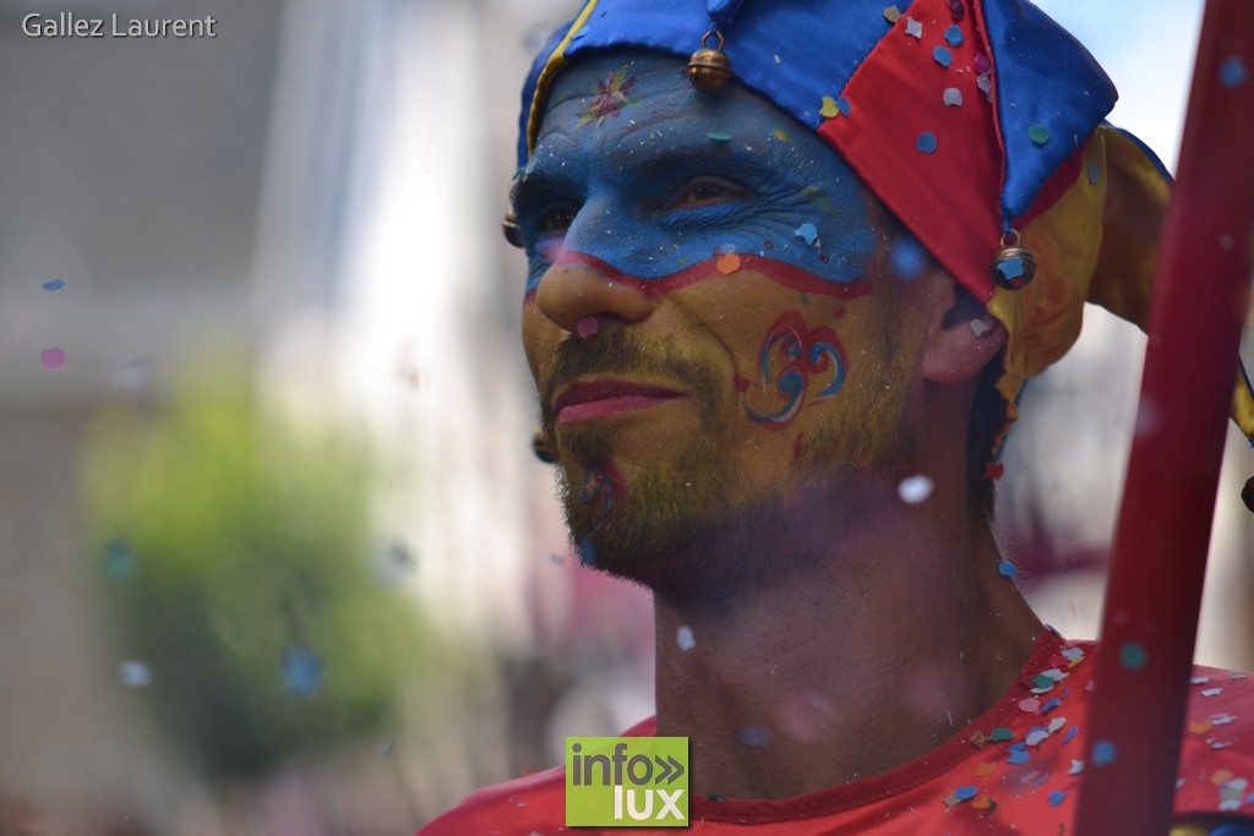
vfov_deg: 6.1
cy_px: 418
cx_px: 627
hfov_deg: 9.1
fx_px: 7838
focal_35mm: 225
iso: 100
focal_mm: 150
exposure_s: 1/400
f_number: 4
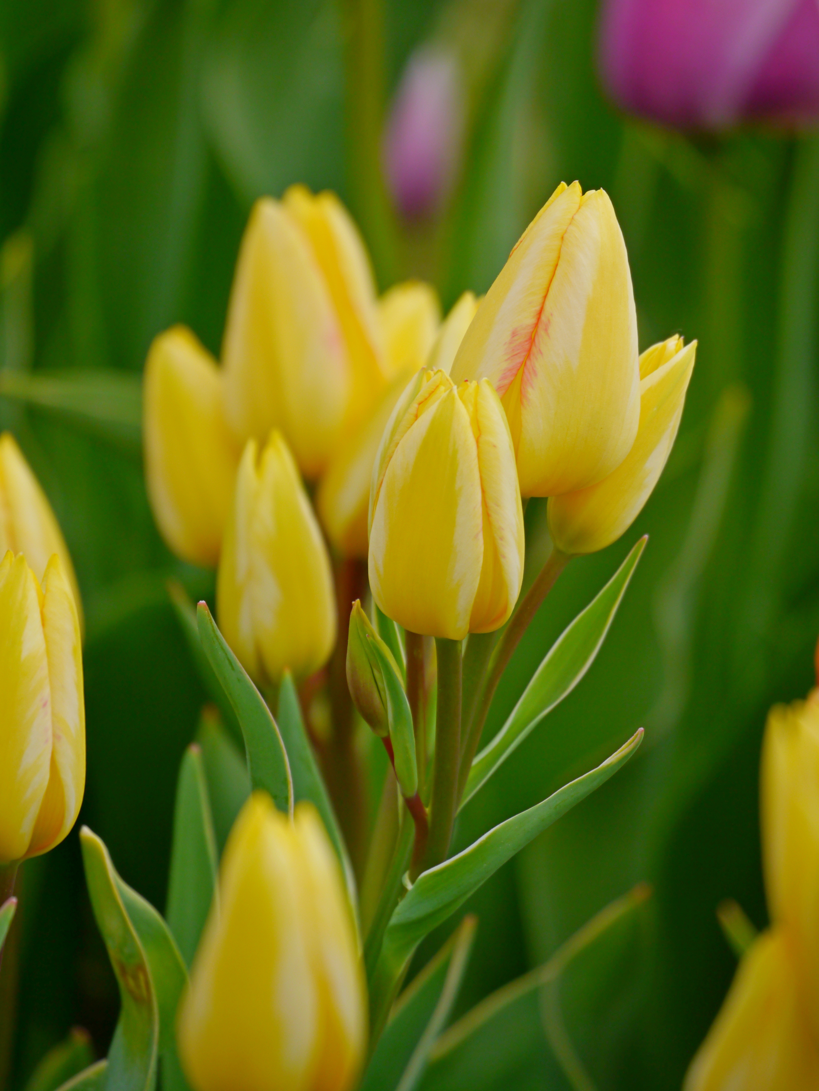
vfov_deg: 7.5
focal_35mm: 264
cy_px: 546
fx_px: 8322
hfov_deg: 5.6
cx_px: 410
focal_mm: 132
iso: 250
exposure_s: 1/250
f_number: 5.6
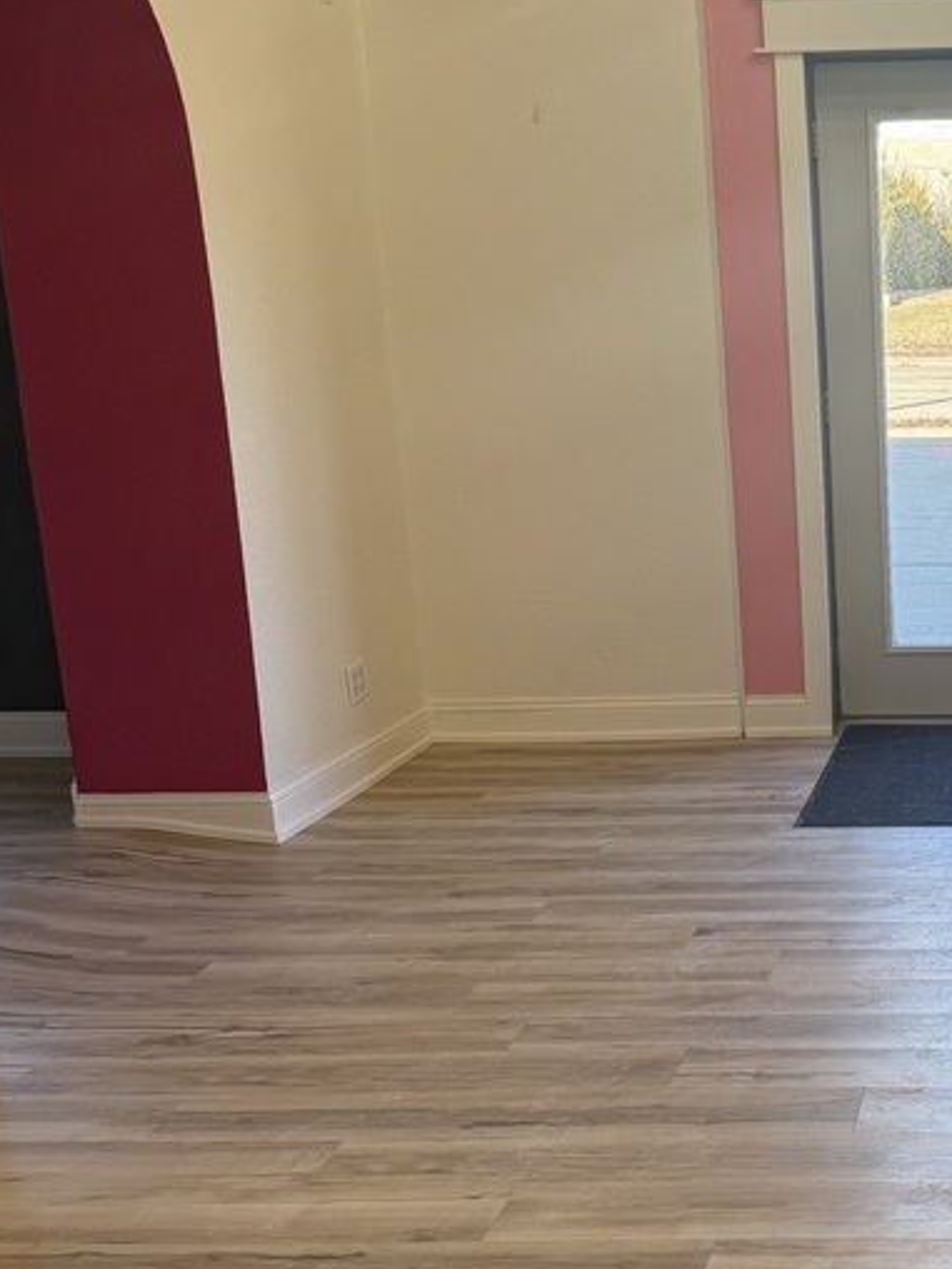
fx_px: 1870
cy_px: 777
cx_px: 964
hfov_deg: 26.9
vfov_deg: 37.3
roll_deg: +1.7
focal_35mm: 51
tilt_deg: -13.6
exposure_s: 1/227
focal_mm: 6.76
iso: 100
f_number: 1.78
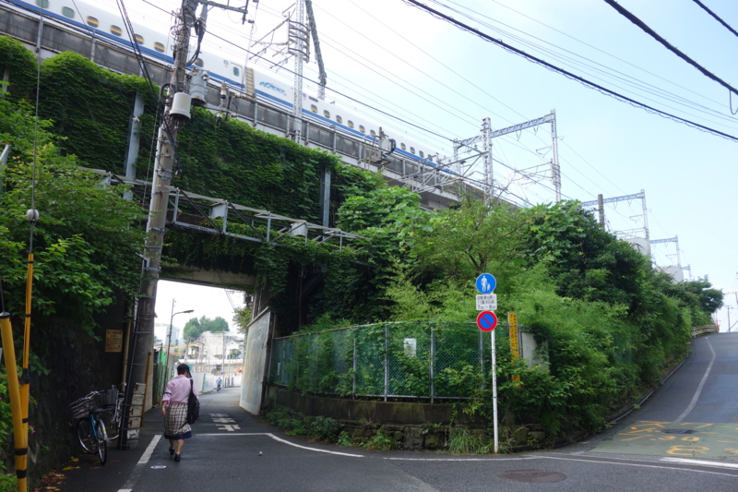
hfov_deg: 65.5
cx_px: 369
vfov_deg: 46.4
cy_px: 246
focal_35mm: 28
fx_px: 574
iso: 160
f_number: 5.6
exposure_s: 1/200
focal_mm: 10.4
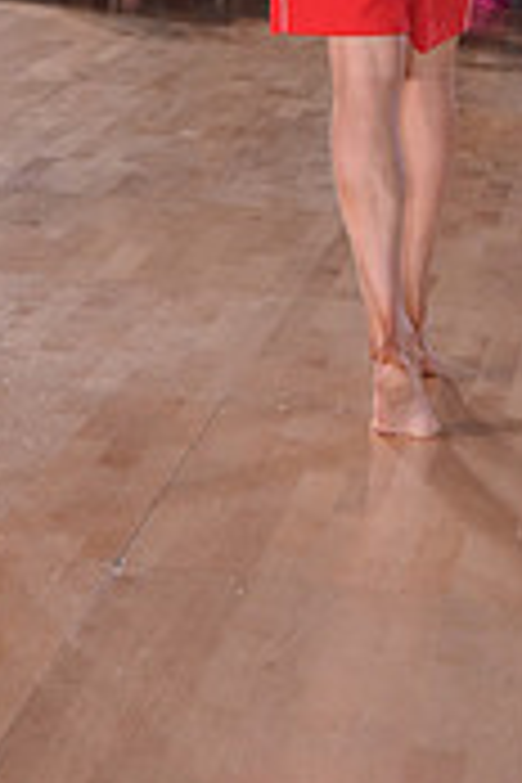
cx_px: 124
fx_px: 3327
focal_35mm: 153
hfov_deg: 9.0
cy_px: -333
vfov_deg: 12.8
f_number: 5.6
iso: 2000
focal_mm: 46
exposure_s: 1/250
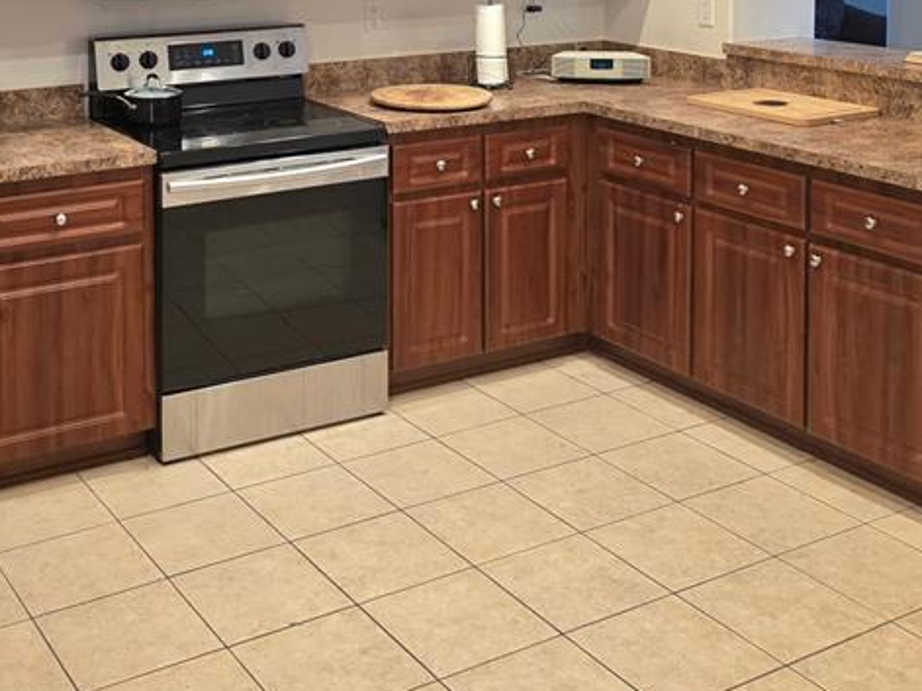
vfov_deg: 27.1
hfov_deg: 37.9
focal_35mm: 50
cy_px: -37
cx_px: 343
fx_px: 1331
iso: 400
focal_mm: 6.3
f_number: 1.7
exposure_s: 1/120
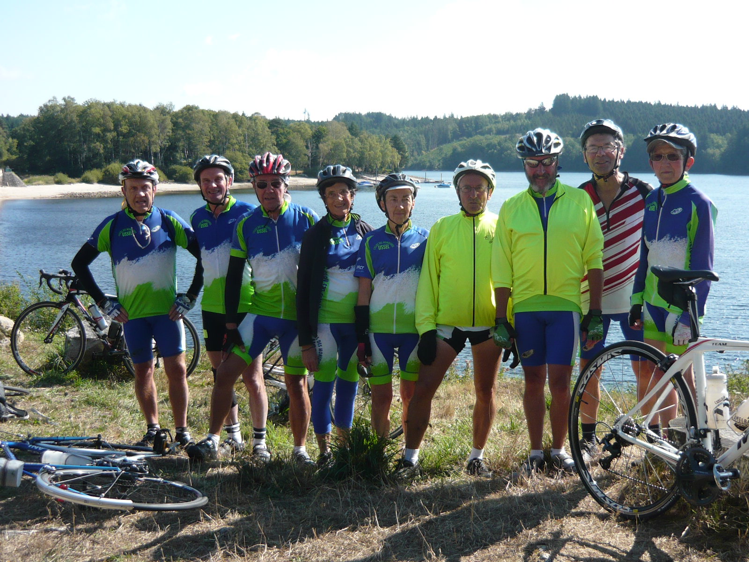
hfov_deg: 43.9
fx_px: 930
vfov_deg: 33.6
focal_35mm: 43
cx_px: 374
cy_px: 281
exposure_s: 1/800
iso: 100
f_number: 2.8
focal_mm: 5.5
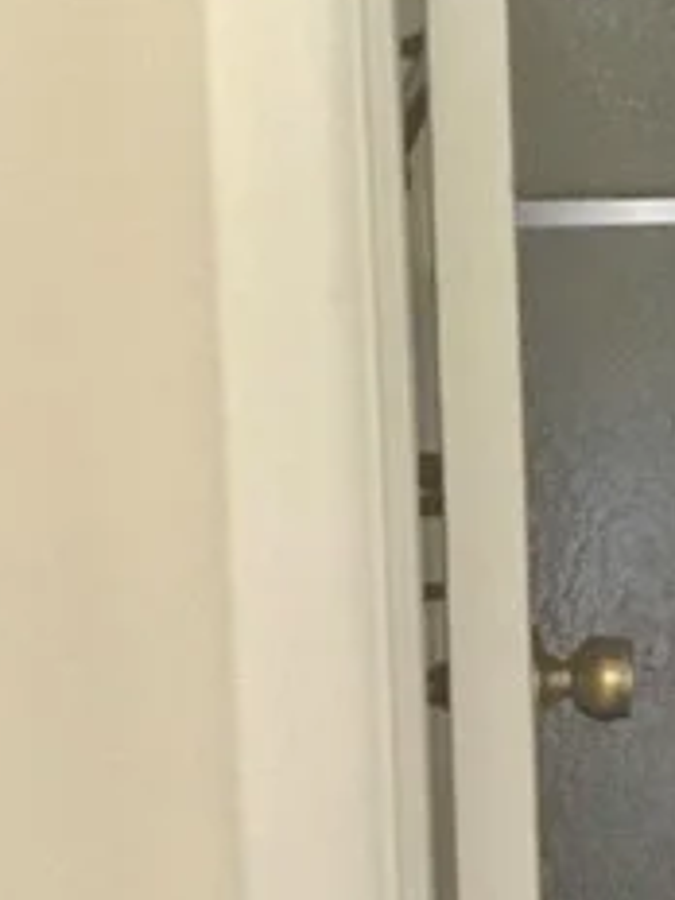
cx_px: 1381
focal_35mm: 137
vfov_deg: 14.4
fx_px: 3562
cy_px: 283
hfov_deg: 10.0
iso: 500
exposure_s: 1/15
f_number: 2.4
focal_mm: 3.3
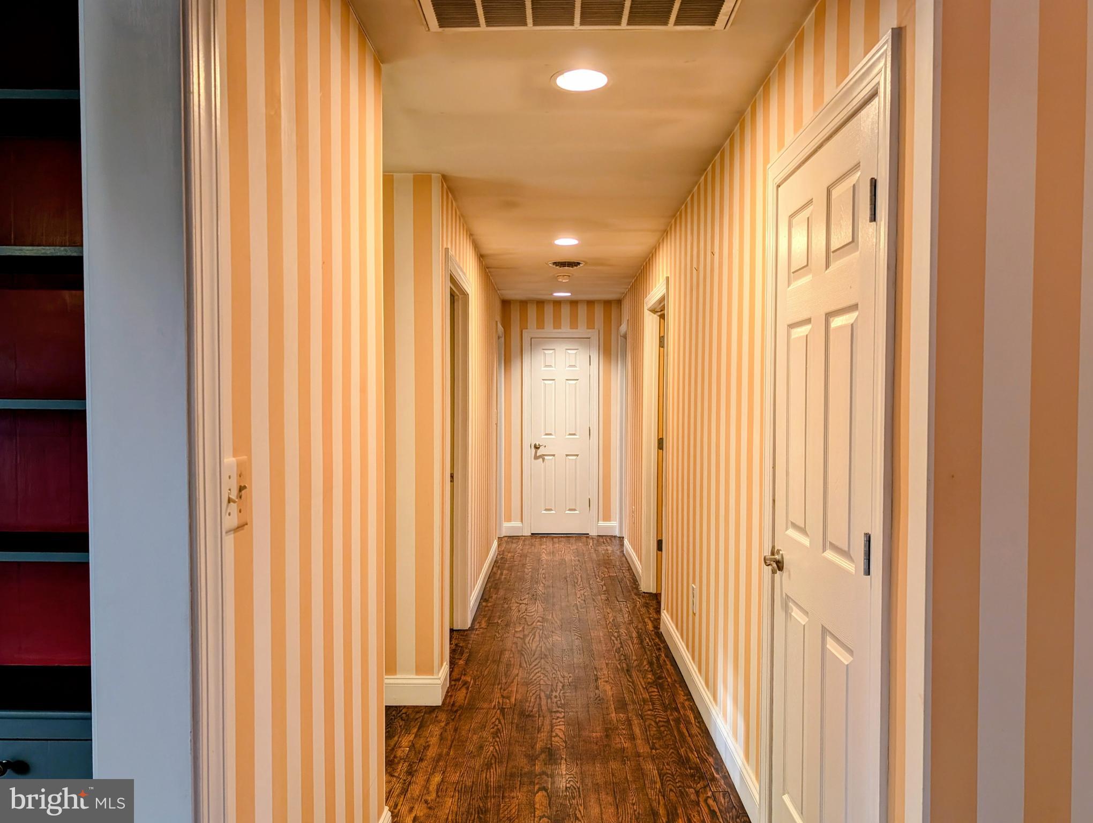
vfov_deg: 56.9
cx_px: 546
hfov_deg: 71.5
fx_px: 759
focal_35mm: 24
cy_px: 412
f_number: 1.68
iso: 38
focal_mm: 6.9
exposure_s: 1/120
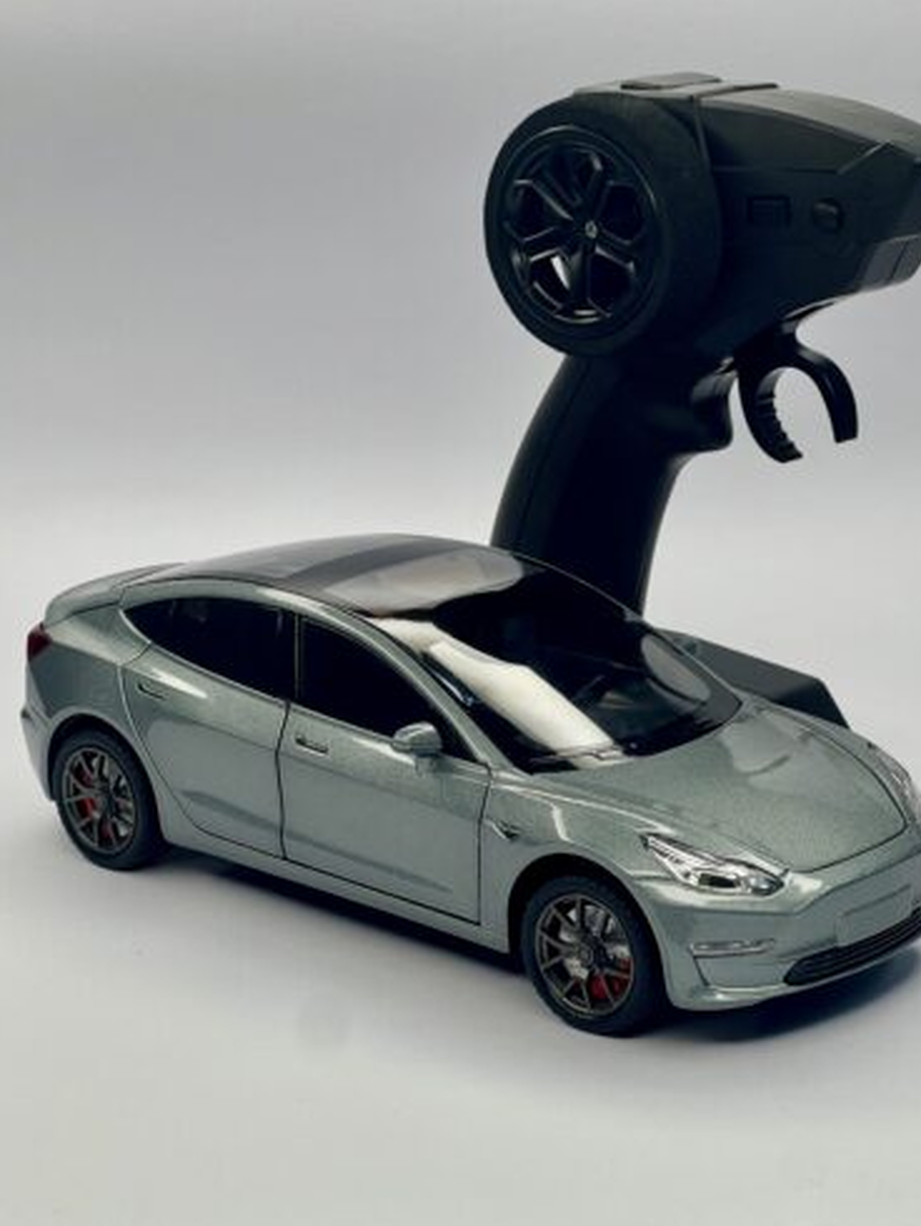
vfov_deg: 21.8
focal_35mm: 90
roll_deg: +0.7
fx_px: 3190
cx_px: 511
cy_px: 554
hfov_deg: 16.4
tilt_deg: -13.8
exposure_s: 1/200
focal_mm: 9
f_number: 2.8
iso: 32
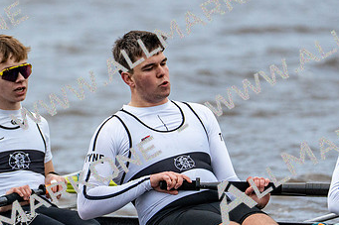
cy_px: 133
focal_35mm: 655
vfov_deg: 2.1
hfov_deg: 3.1
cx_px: 132
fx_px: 6165
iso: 2500
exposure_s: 1/1600
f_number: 6.3
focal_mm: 385
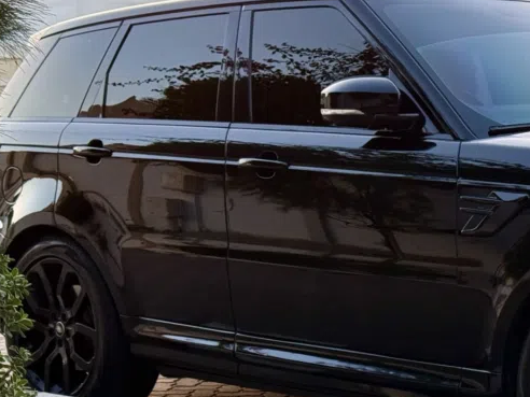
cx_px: 544
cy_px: 293
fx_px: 1531
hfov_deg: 19.0
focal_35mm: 100
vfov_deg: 14.7
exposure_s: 1/242
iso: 100
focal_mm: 6.76
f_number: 1.78
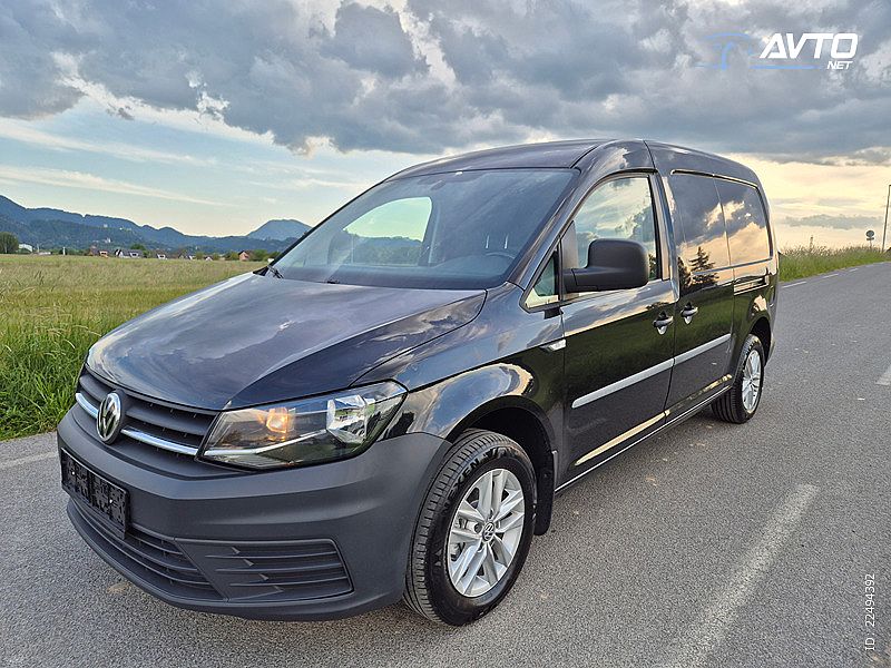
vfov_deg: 58.9
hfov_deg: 73.9
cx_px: 446
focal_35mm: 23
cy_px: 334
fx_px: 592
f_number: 1.8
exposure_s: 1/483
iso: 25
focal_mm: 5.4
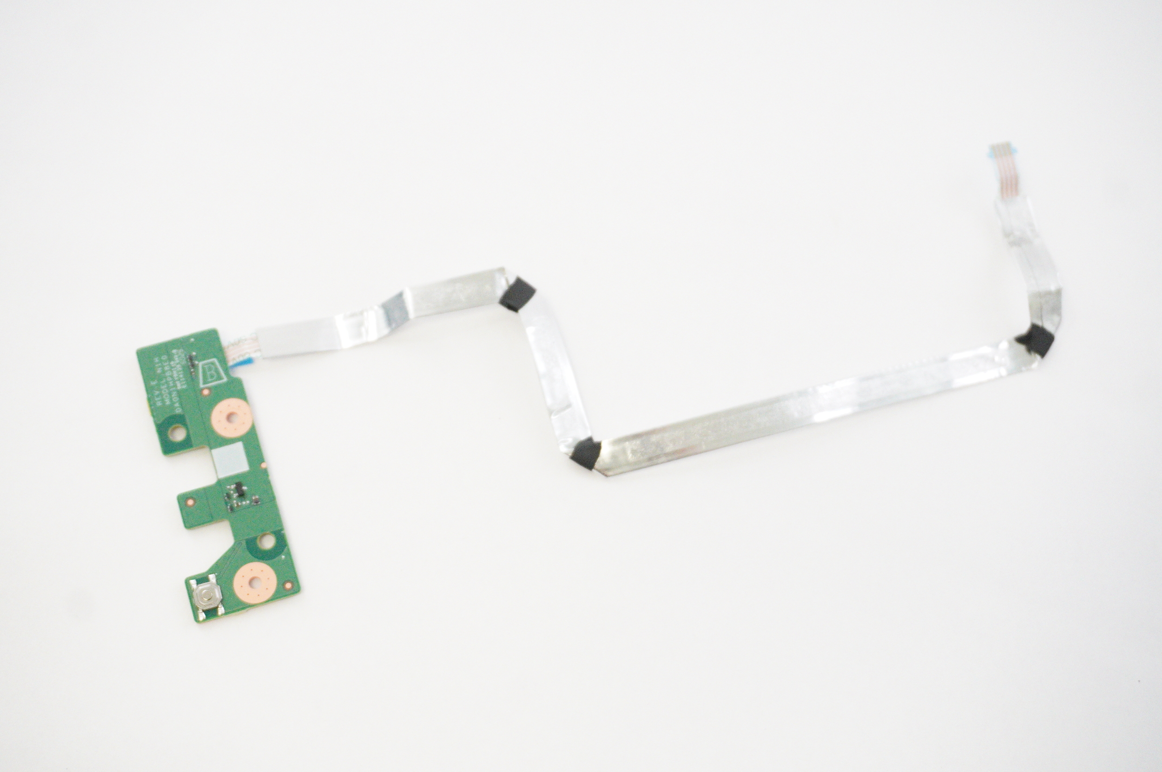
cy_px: 386
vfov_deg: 26.4
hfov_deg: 38.9
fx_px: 1645
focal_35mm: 51
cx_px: 581
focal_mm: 34
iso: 6400
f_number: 5.6
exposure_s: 1/320
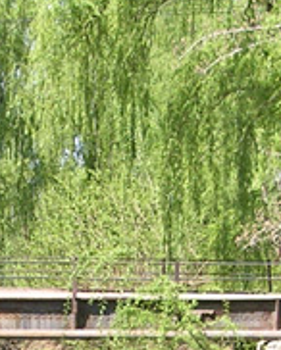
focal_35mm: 163
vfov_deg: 11.5
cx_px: 79
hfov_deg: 9.5
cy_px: 458
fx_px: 1692
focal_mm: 5.8
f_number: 2.8
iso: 50
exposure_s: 1/388
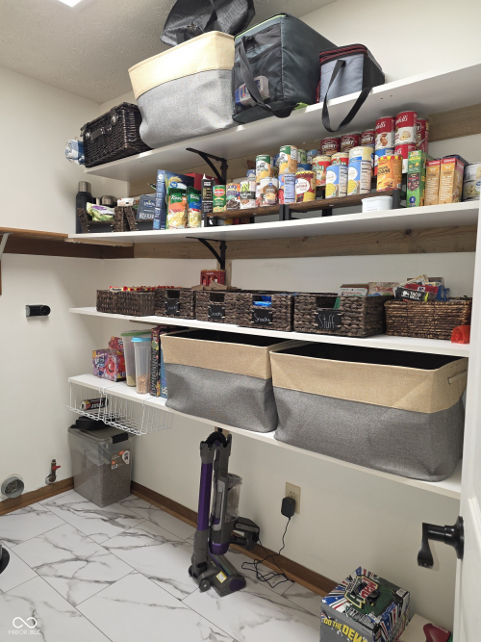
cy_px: 321
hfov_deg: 58.9
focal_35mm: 23
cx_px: 240
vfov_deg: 73.9
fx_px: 426
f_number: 1.7
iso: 80
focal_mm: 6.25
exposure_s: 1/60
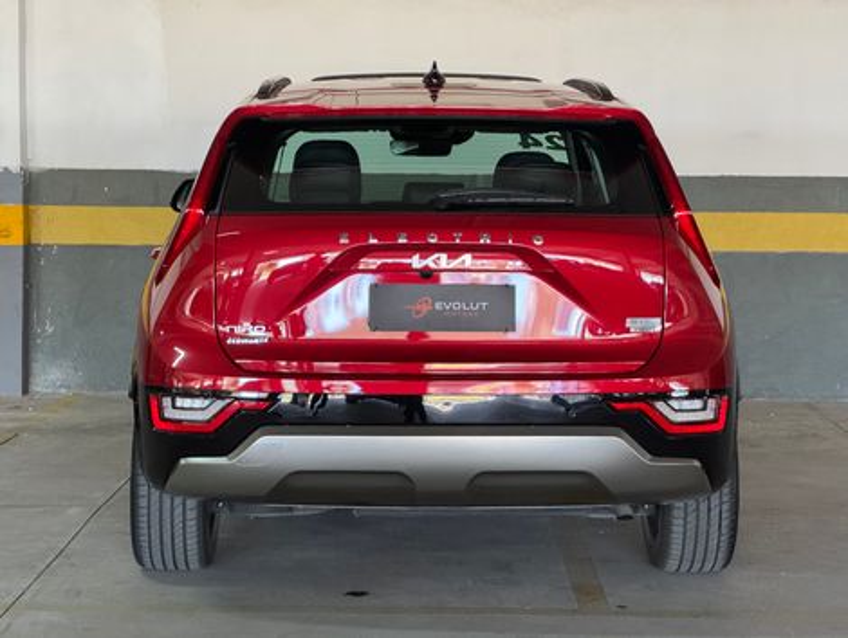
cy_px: 319
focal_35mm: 77
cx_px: 424
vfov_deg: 19.2
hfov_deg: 25.3
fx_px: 1889
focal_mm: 9
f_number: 2.8
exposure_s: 1/60
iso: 400
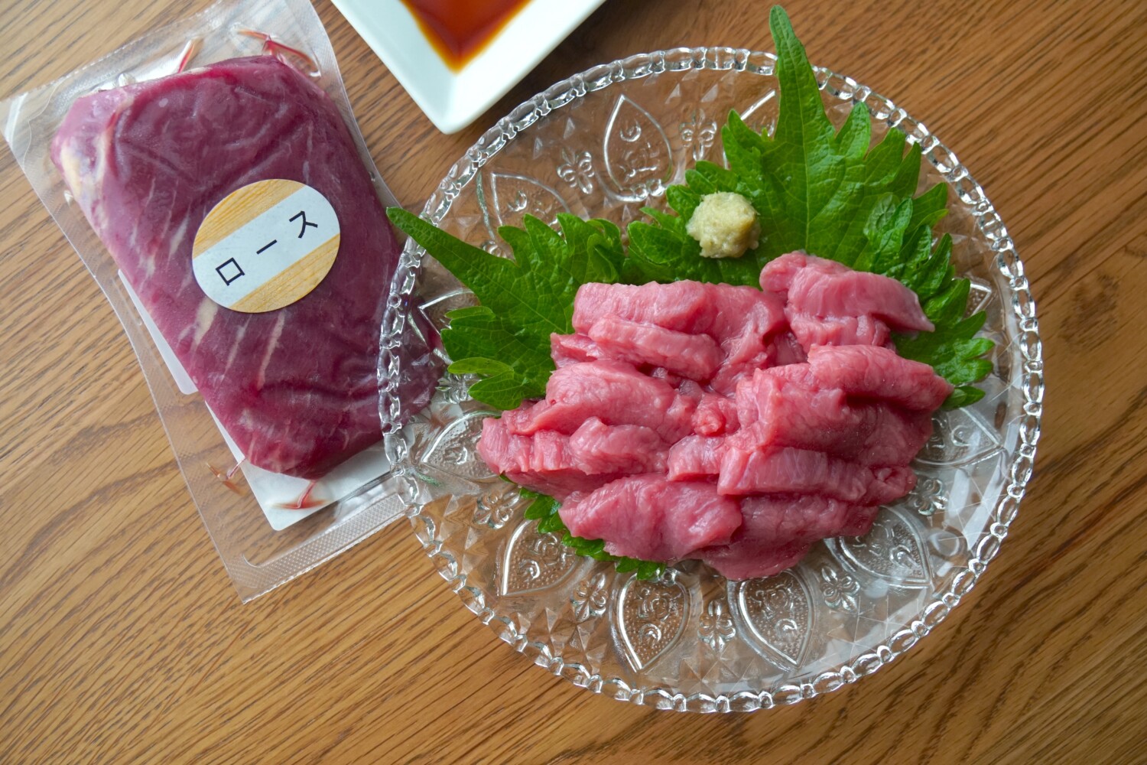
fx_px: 1242
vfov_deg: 34.2
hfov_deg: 49.6
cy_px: 382
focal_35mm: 39
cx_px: 574
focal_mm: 26
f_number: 4
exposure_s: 1/160
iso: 800
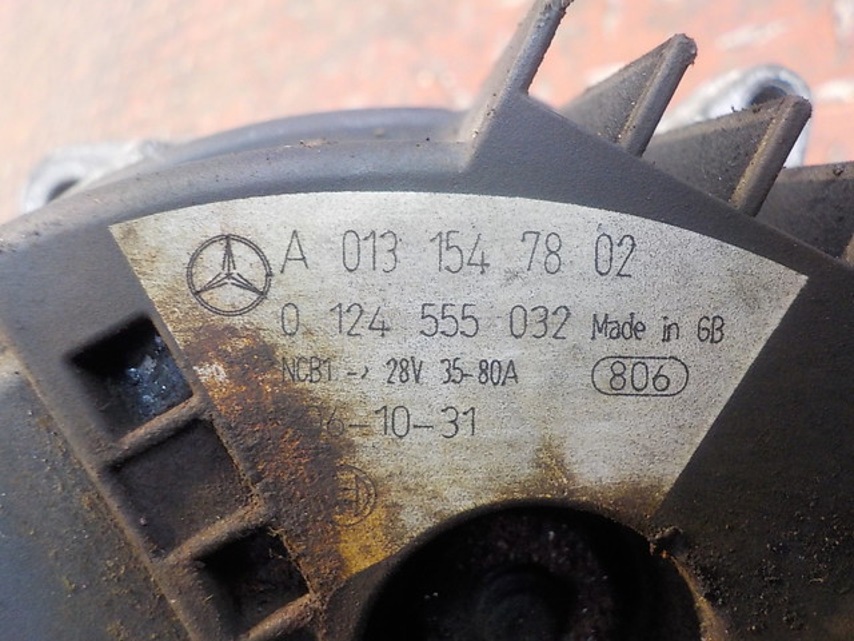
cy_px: 320
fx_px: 740
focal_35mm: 30
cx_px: 427
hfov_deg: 60.0
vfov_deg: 46.8
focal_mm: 4.1
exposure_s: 1/10
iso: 400
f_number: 3.3
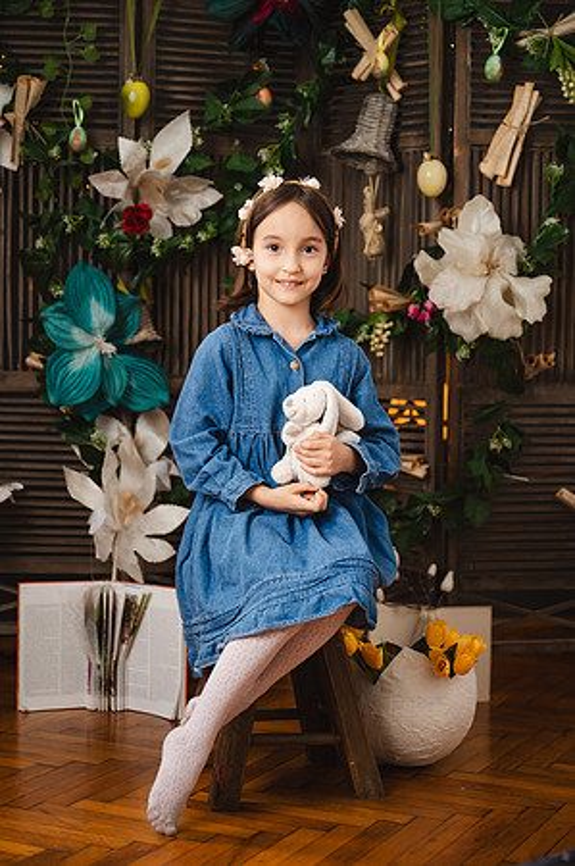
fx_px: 1513
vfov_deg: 31.9
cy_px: 433
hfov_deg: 21.5
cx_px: 288
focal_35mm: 63
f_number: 2.8
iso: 200
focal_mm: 63
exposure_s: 1/200
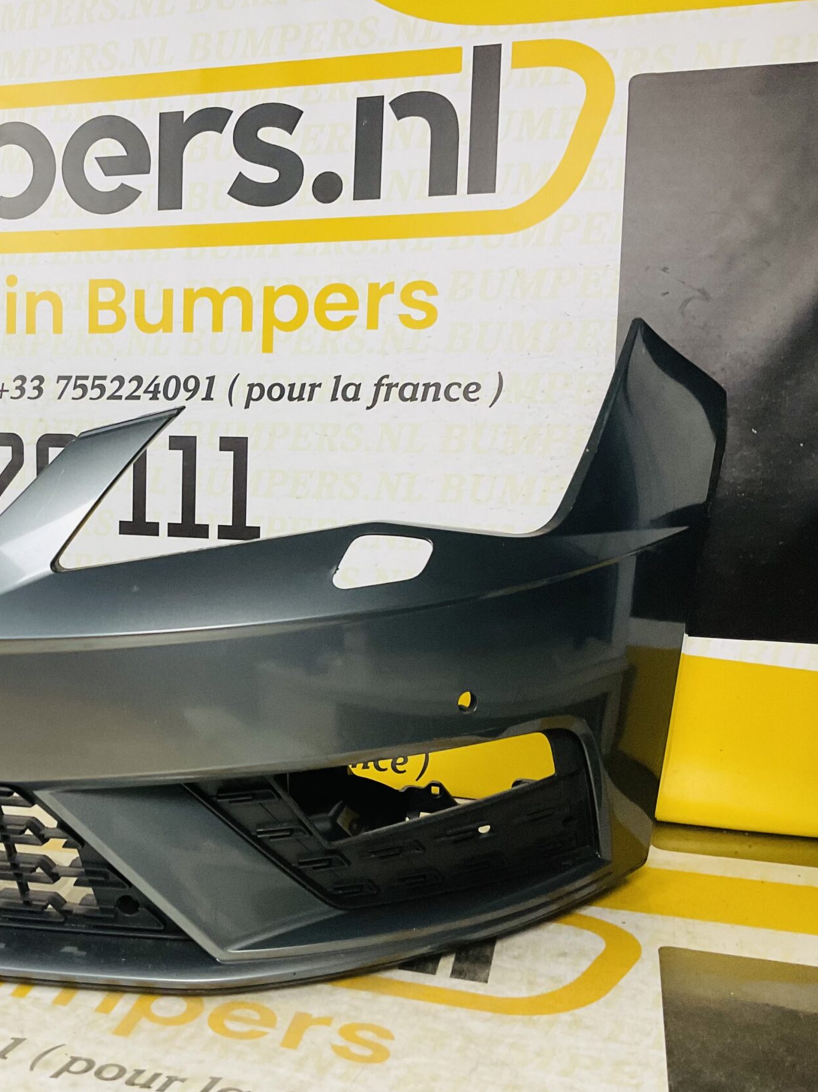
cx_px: 165
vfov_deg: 47.9
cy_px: 547
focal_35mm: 39
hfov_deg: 35.6
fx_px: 1229
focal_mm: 3
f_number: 1.8
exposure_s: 1/50
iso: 64
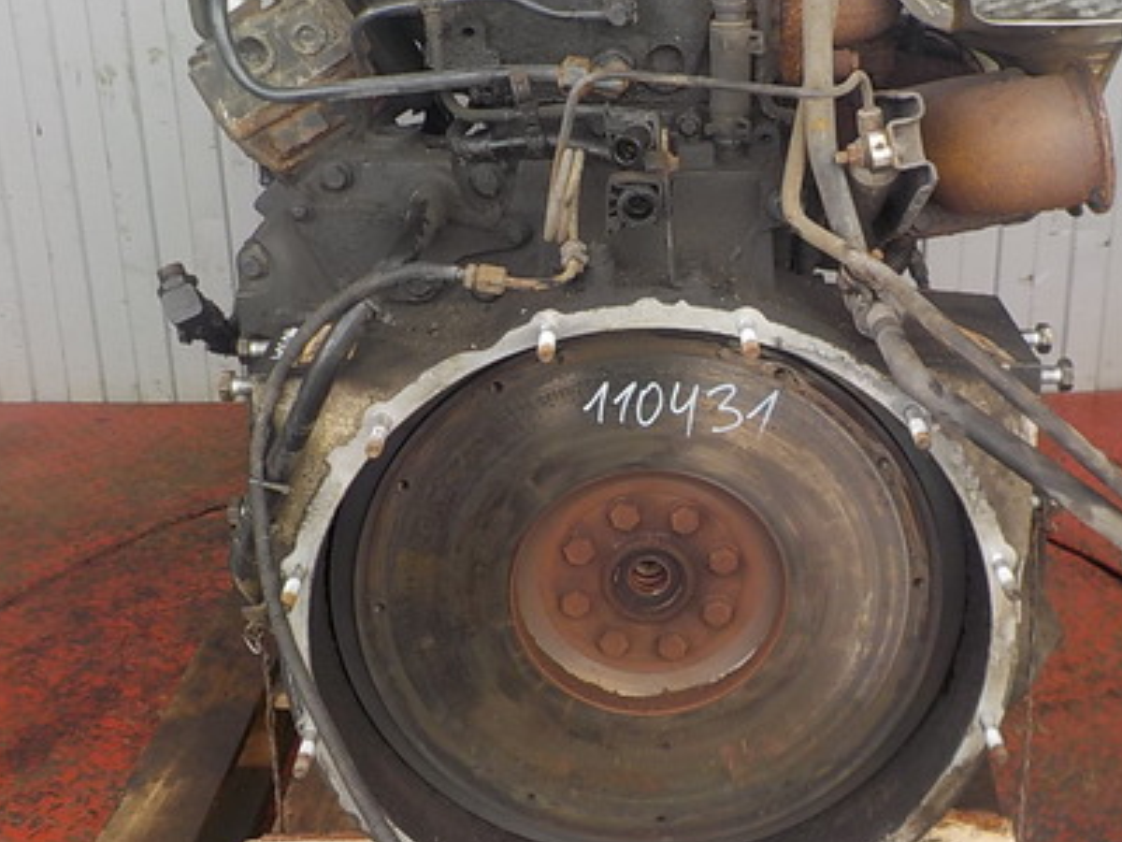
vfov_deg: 30.2
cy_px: 320
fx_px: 1556
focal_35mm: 48
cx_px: 673
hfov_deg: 39.5
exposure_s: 1/100
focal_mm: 4.1
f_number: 3.3
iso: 125
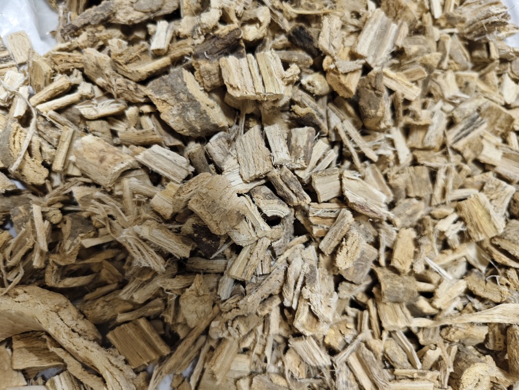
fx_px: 345
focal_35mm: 23
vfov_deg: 58.9
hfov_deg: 73.9
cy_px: 195
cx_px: 260
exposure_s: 1/50
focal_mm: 5.56
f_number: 1.88
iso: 616
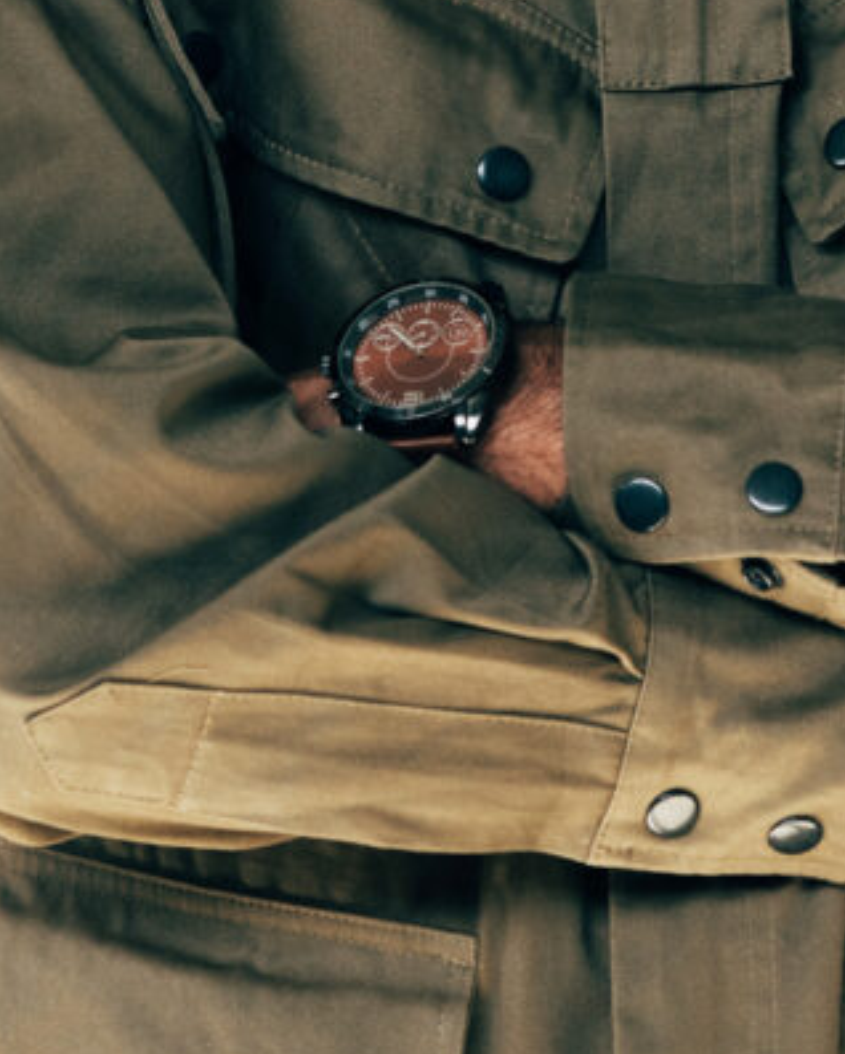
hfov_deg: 3.5
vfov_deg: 4.4
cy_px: -57
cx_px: 590
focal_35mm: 443
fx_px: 13838
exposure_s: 1/640
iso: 320
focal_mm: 122
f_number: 3.5
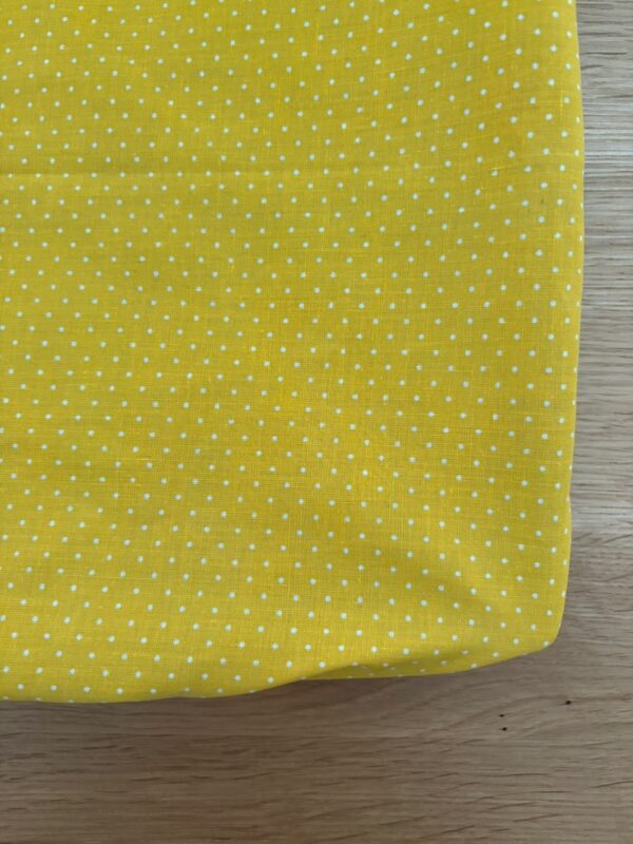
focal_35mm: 26
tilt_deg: -88.9
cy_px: 422
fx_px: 634
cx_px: 316
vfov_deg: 67.3
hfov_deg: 53.1
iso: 400
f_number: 1.6
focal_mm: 5.96
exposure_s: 1/60
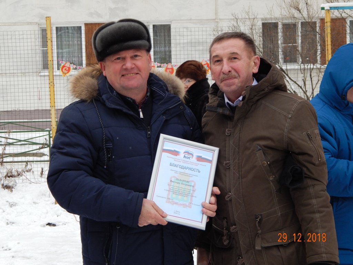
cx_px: 176
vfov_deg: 21.3
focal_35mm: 69
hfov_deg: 28.2
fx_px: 704
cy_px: 132
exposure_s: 1/250
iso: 250
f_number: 4.1
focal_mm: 12.3
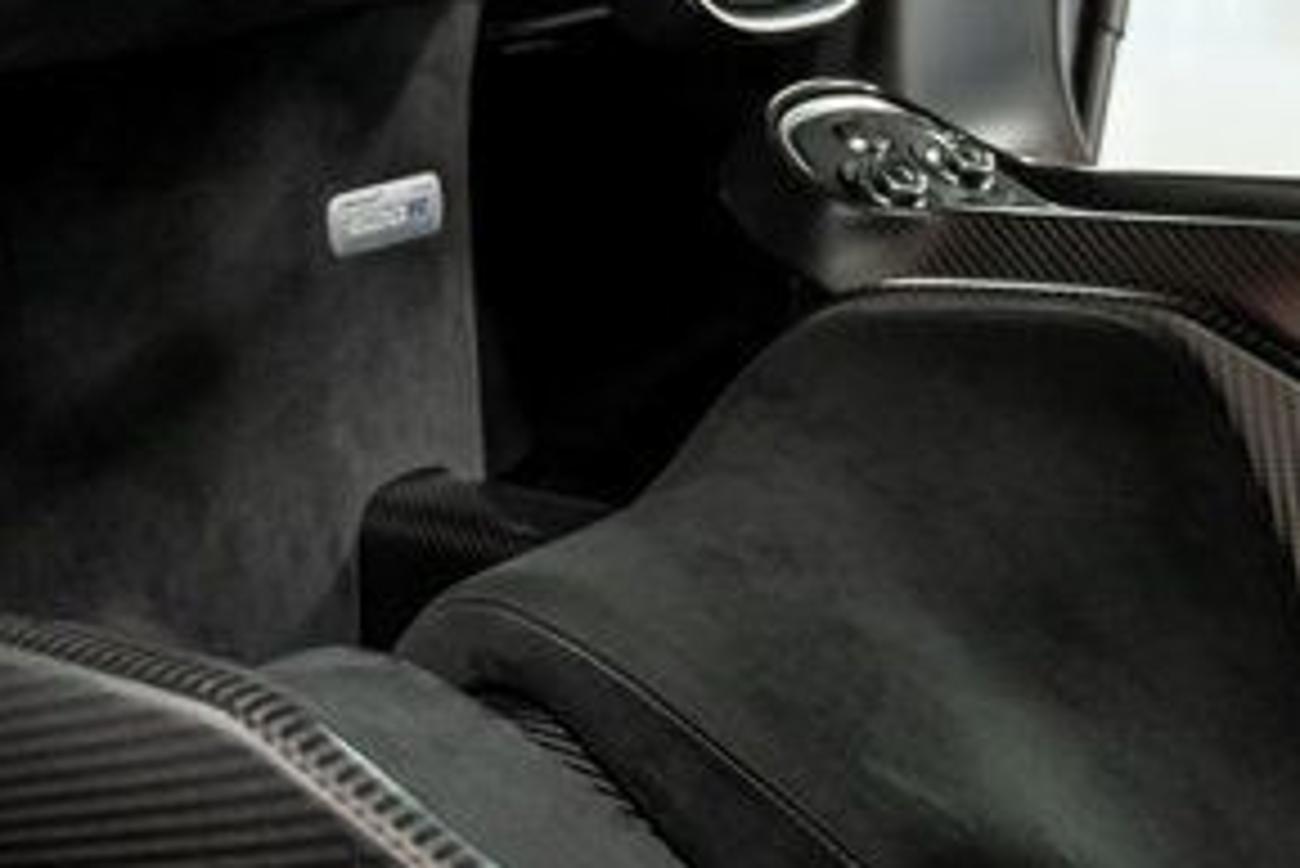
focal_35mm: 85
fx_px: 3071
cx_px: 486
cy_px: -29
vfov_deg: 15.7
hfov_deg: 23.8
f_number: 4
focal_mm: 24
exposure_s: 1/60
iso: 2500
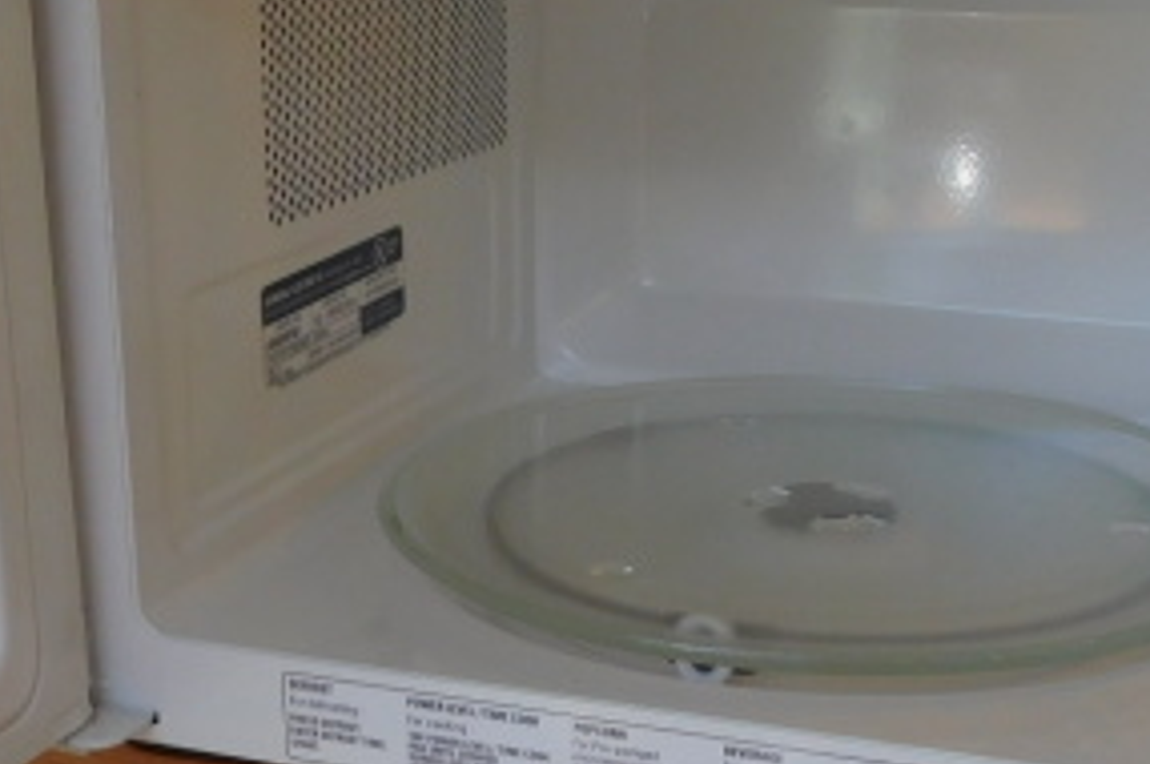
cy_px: 527
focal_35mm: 67
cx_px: 591
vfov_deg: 20.2
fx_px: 2138
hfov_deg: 30.1
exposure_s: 1/100
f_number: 3
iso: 125
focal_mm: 4
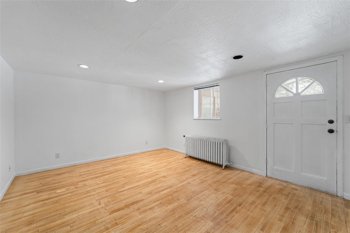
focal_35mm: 14
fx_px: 136
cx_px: 175
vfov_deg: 81.2
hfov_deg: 104.3
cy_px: 116
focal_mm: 14
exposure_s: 1/3
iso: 400
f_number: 8
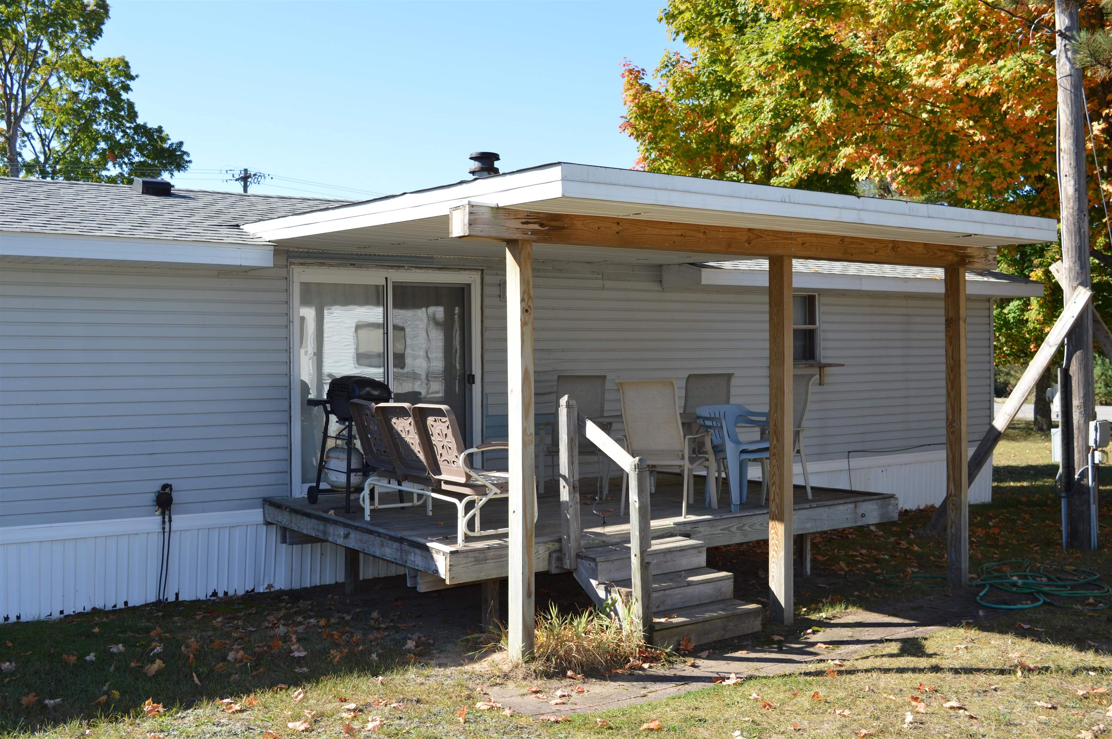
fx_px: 1157
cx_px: 556
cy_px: 370
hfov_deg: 51.3
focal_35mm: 38
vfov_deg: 35.4
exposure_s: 1/200
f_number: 7.1
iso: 100
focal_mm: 25
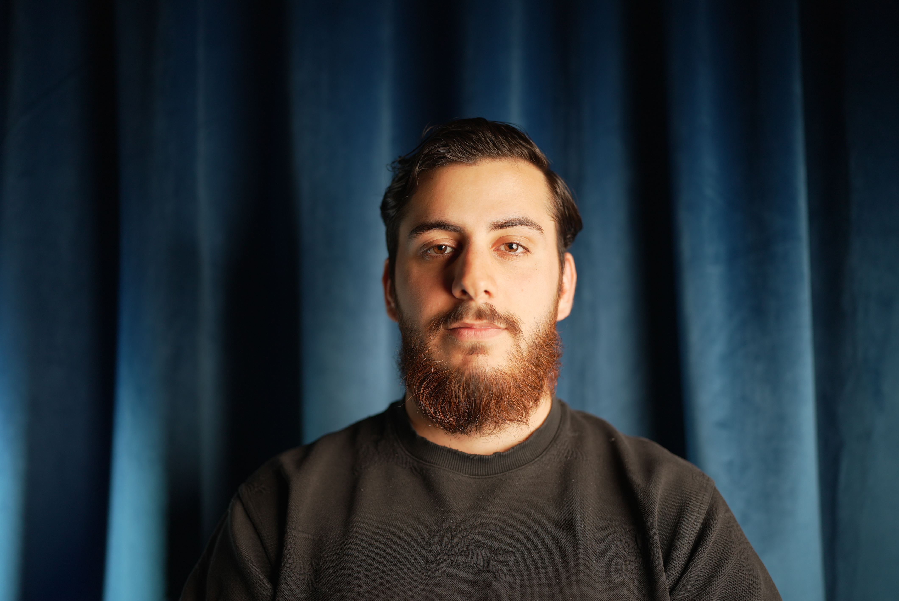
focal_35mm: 35
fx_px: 874
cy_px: 300
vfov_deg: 37.9
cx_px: 450
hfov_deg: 54.4
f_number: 1.4
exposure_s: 1/60
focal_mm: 35
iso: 200
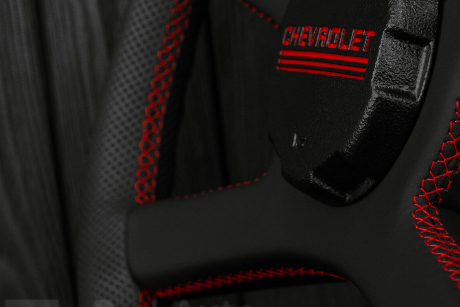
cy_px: 107
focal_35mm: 115
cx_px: 367
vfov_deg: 11.9
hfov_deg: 17.6
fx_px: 1471
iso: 500
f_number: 6.3
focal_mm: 35
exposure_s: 1/125
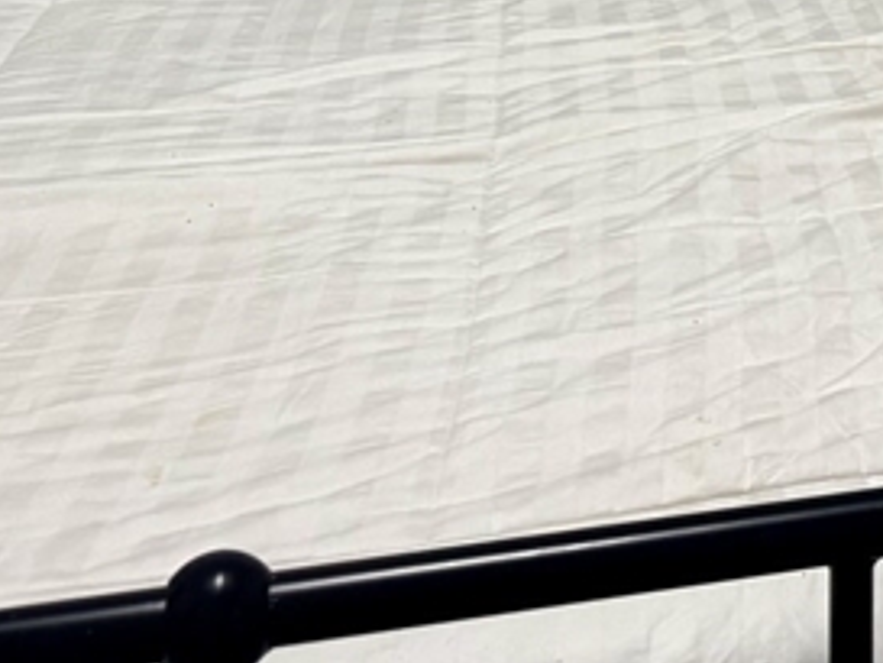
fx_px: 2297
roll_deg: -0.8
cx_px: 1174
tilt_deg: -4.2
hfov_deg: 19.9
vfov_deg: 14.6
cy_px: -488
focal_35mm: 90
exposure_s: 1/60
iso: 250
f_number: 1.78
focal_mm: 6.76
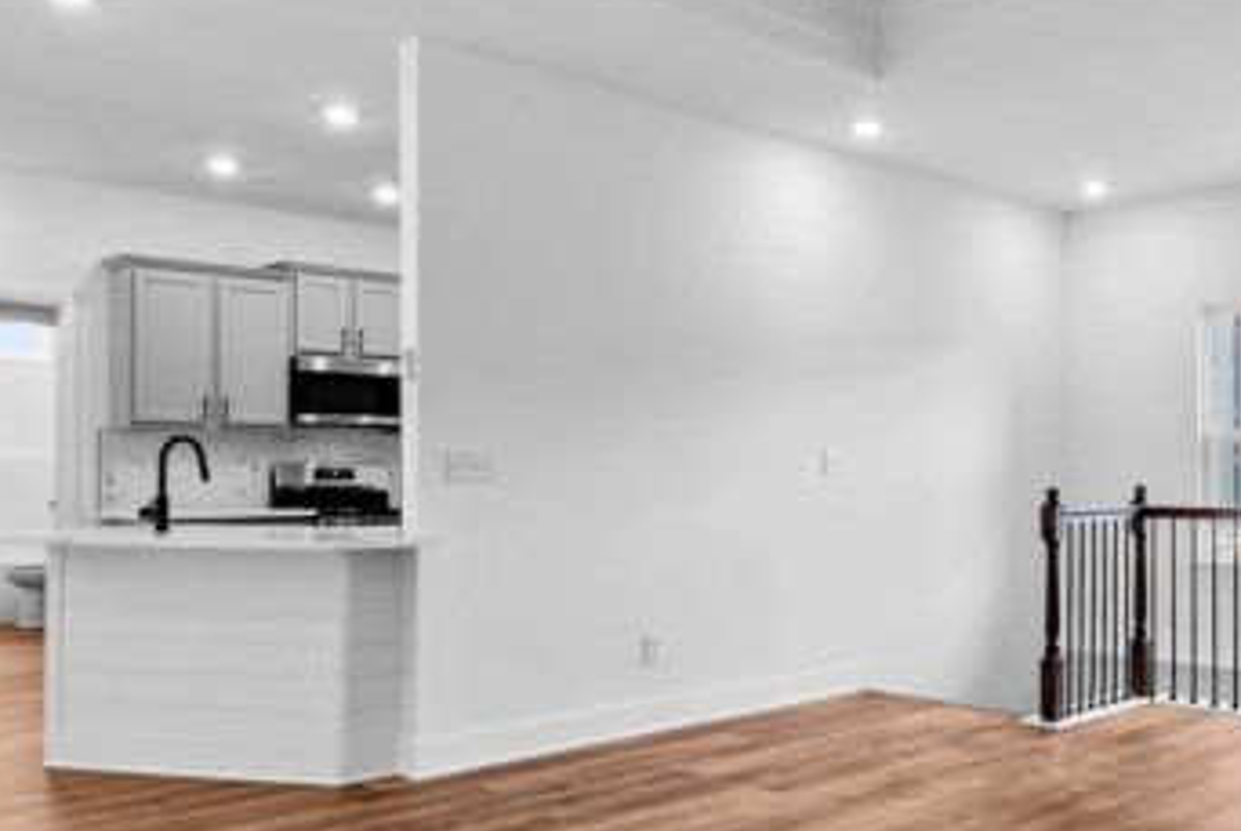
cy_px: 450
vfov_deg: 37.9
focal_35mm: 35
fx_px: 1208
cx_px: 793
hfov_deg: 53.6
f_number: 11
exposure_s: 1/3
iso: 400
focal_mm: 16
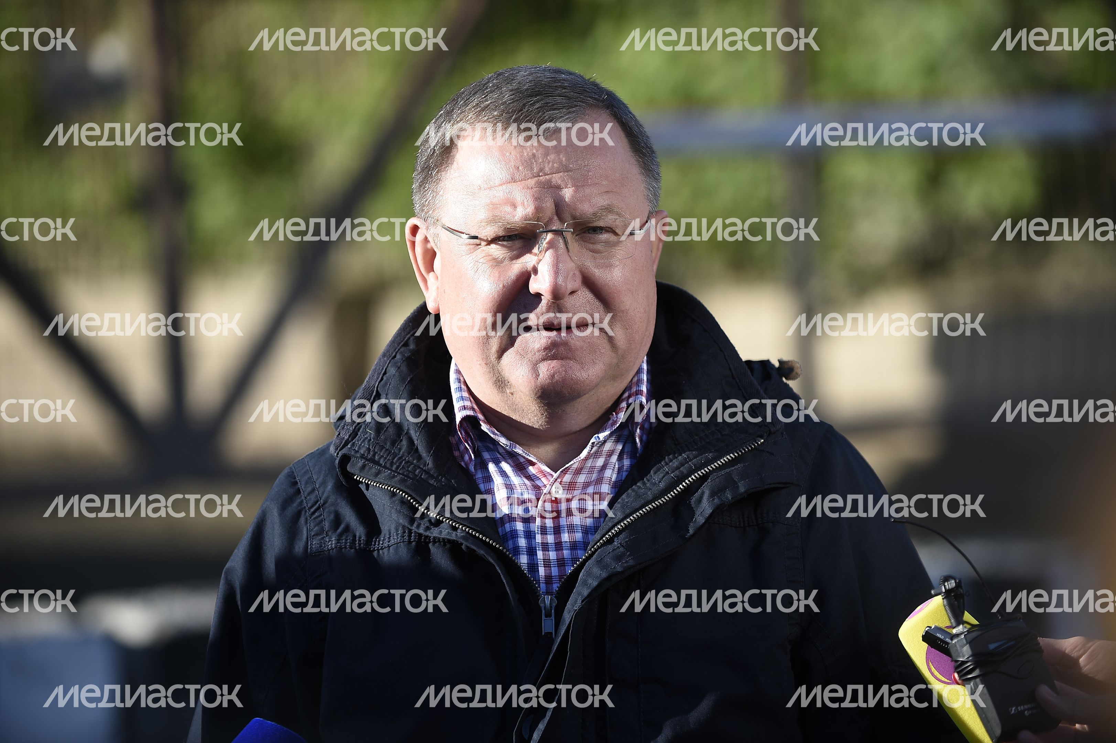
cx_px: 558
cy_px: 372
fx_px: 4647
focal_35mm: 150
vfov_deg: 9.1
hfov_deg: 13.7
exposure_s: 1/1250
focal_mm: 150
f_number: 4
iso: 200
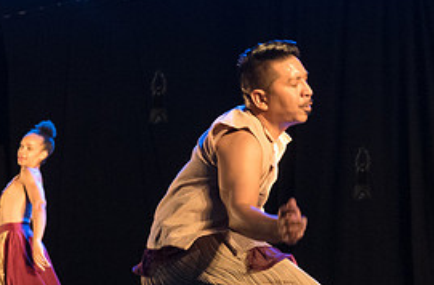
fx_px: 1044
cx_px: 107
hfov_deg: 23.2
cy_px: 185
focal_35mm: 87
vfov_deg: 15.5
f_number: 2.8
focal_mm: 34
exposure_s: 1/250
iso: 5000
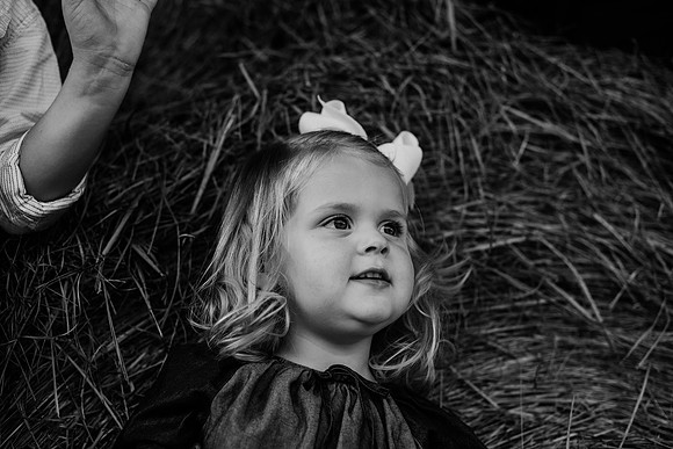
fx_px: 935
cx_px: 336
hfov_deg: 39.6
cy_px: 224
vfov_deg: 27.0
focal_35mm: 50
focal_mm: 50
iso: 200
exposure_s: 1/800
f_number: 2.8
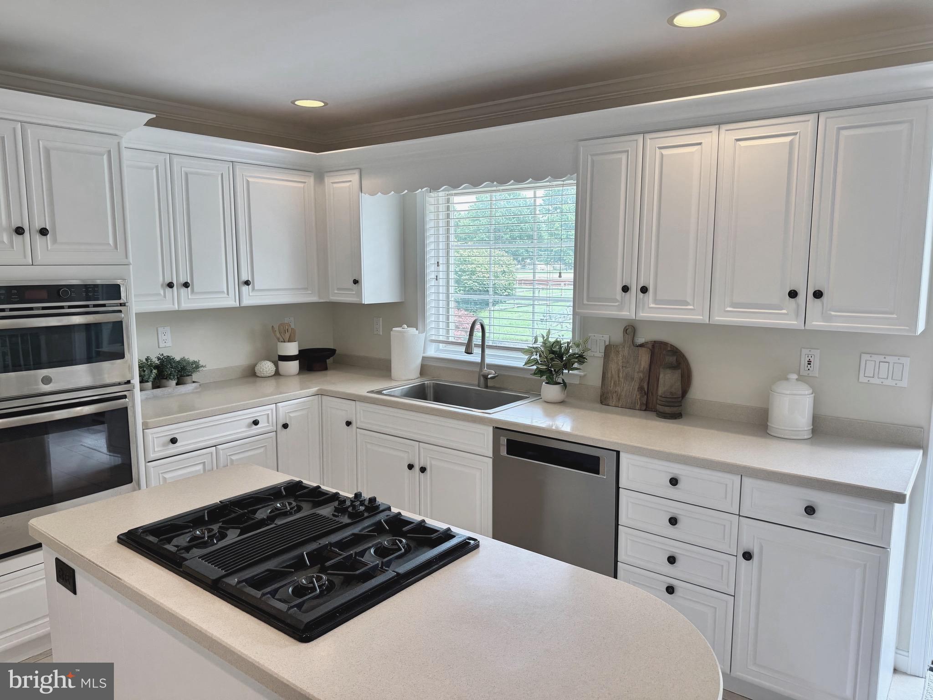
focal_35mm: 24
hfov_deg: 71.6
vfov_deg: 56.8
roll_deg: +0.4
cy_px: 350
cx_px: 466
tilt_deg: -7.3
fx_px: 647
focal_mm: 6.76
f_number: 1.78
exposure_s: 1/120
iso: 50
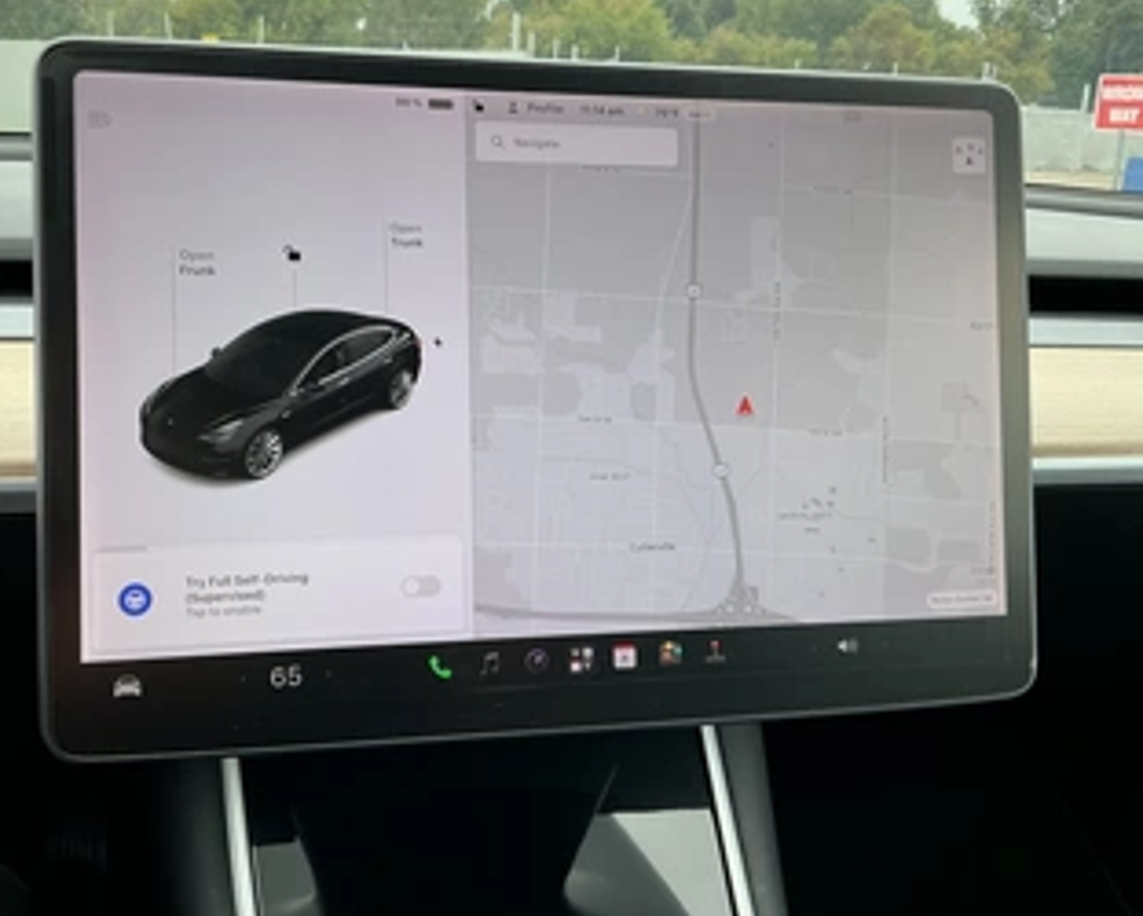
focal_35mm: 35
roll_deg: -1.2
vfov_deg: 42.2
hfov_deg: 51.4
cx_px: 502
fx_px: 1185
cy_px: 429
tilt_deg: -14.5
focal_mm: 3
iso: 20
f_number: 1.8
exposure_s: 1/145
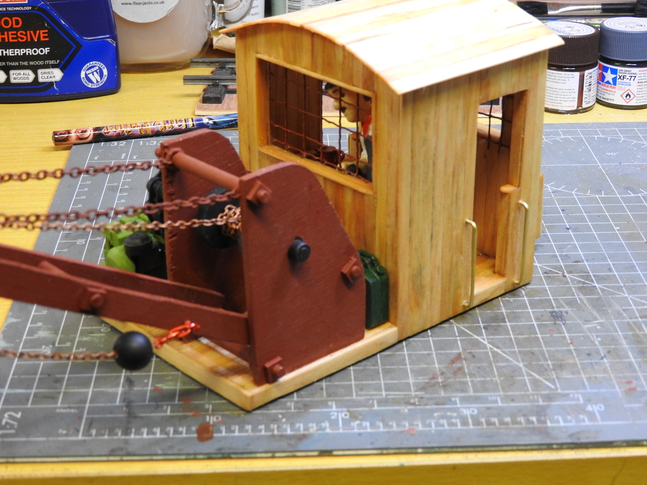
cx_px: 324
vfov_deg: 21.0
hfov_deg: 27.8
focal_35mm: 70
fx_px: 1308
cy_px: 242
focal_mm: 12.5
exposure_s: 1/15
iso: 400
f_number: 4.5
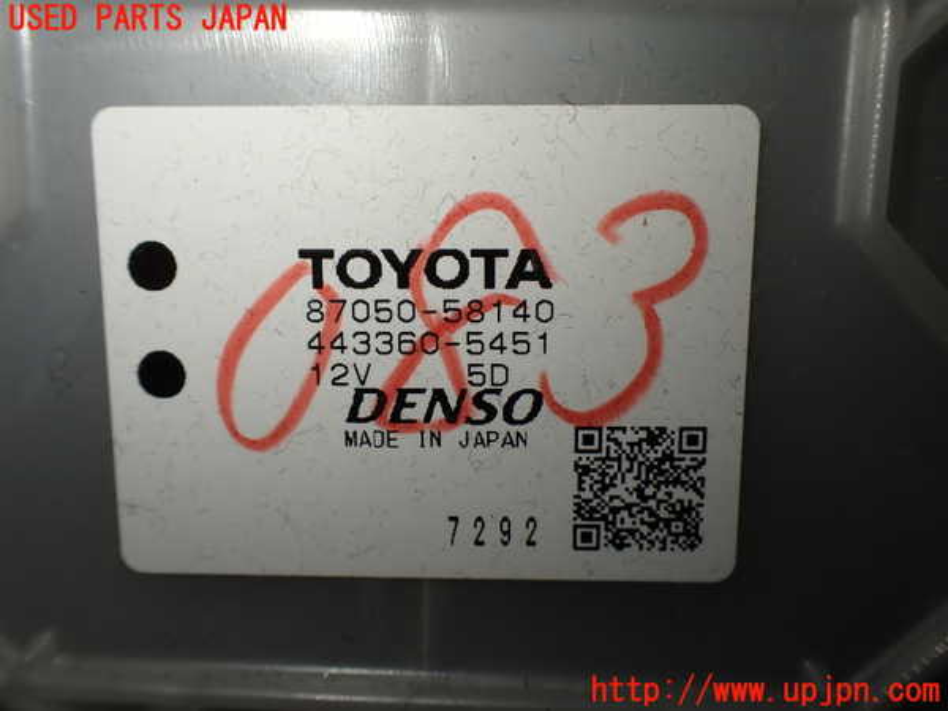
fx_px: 822
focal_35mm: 30
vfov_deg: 46.8
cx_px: 474
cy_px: 356
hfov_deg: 60.0
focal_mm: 5.4
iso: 100
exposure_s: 1/160
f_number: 3.2
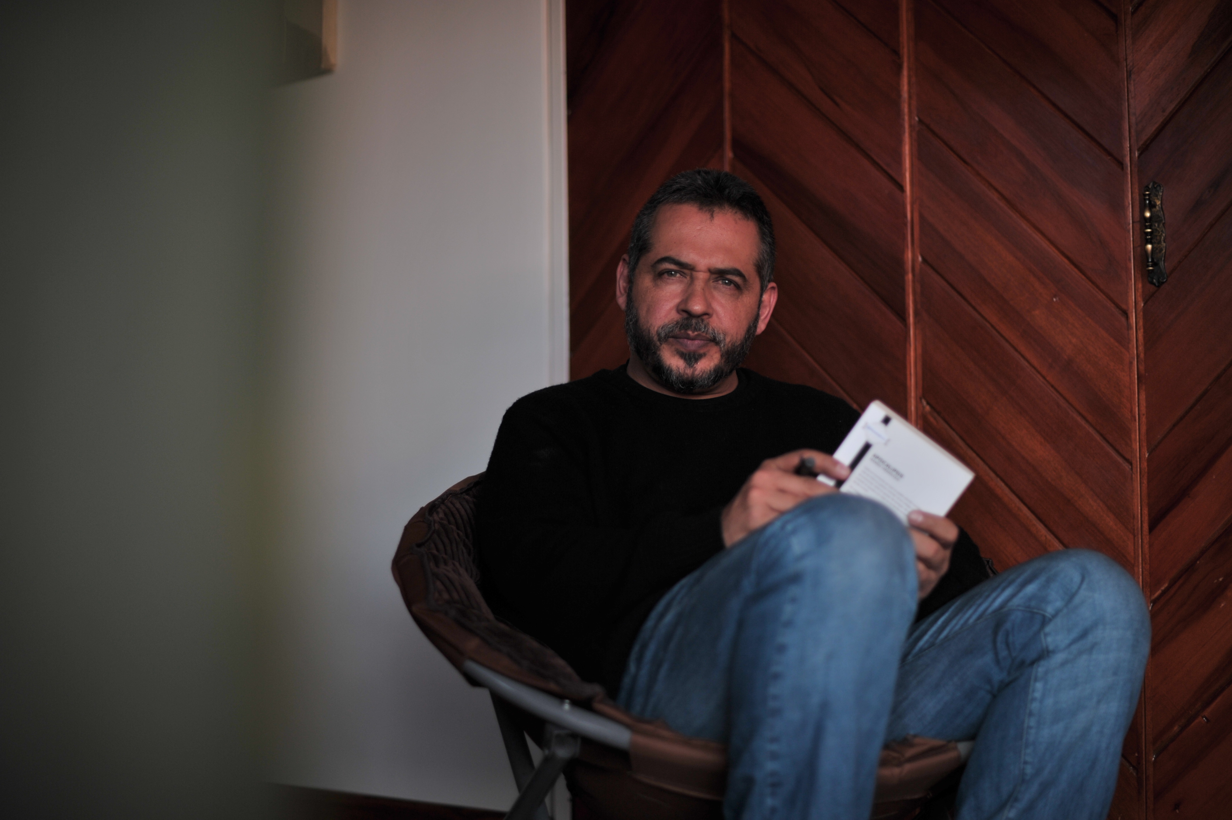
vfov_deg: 27.0
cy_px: 410
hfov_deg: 39.6
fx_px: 1710
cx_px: 616
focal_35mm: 50
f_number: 1.4
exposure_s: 1/800
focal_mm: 50
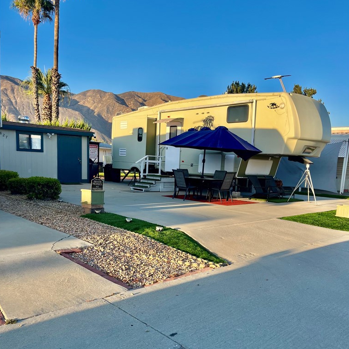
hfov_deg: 52.5
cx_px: 174
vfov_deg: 52.1
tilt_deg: -9.2
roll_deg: -3.0
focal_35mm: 31
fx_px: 354
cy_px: 215
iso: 50
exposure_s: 1/1129
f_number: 1.6
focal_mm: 5.1
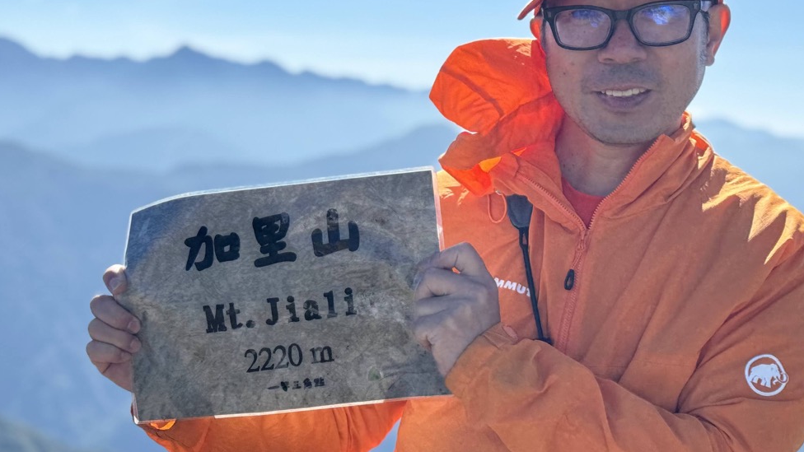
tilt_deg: -1.3
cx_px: 442
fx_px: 1599
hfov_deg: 28.2
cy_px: 148
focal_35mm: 75
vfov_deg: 16.1
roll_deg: -3.0
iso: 64
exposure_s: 1/2717
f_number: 1.78
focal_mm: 6.86
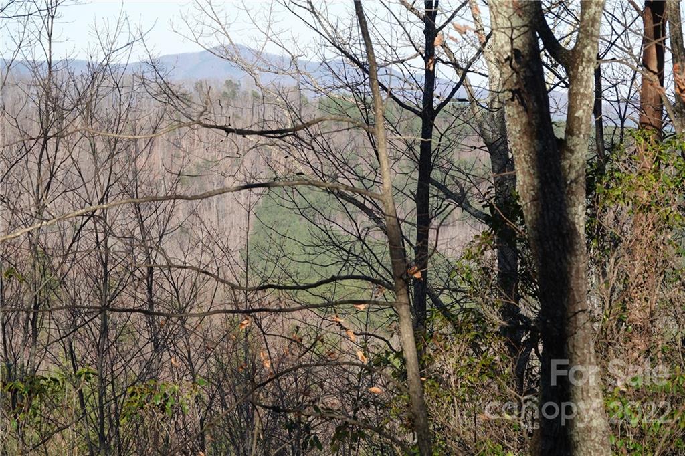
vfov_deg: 8.9
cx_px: 342
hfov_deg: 13.3
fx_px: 2929
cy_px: 228
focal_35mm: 154
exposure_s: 1/400
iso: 100
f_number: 4
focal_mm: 56.39
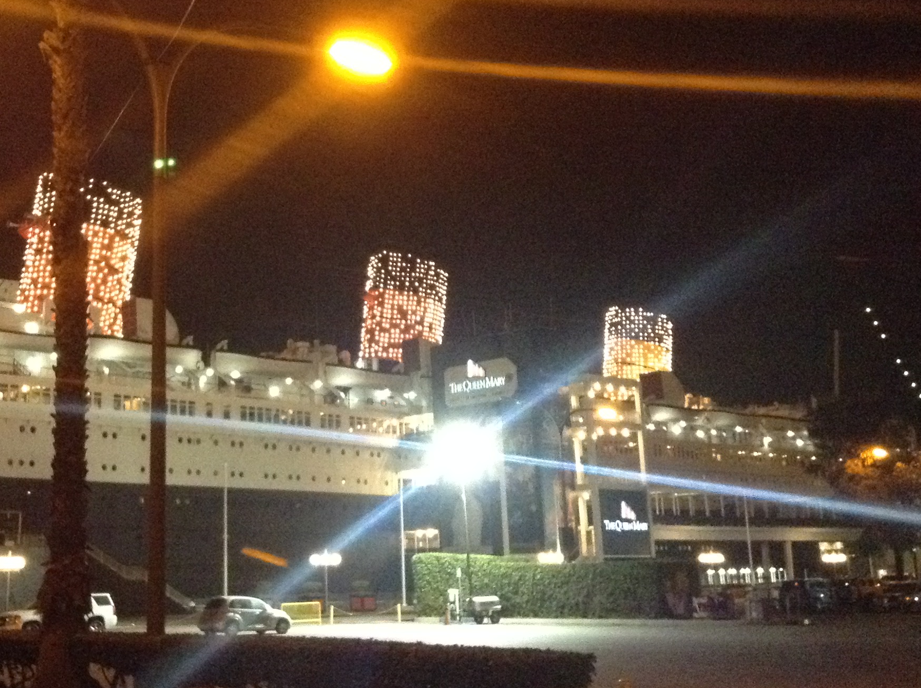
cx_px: 303
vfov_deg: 29.6
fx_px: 1302
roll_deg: +0.4
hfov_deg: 38.5
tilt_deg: +11.4
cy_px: 304
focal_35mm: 49
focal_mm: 3.3
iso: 500
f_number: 2.4
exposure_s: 1/15
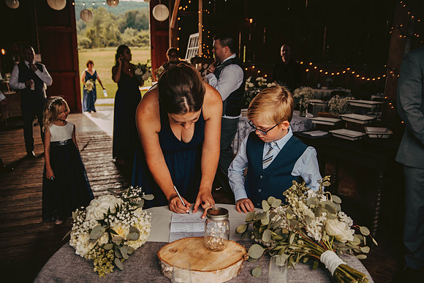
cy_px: 142
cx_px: 212
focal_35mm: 28
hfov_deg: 65.5
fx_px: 330
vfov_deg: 46.4
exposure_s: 1/200
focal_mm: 28
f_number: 2.8
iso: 250
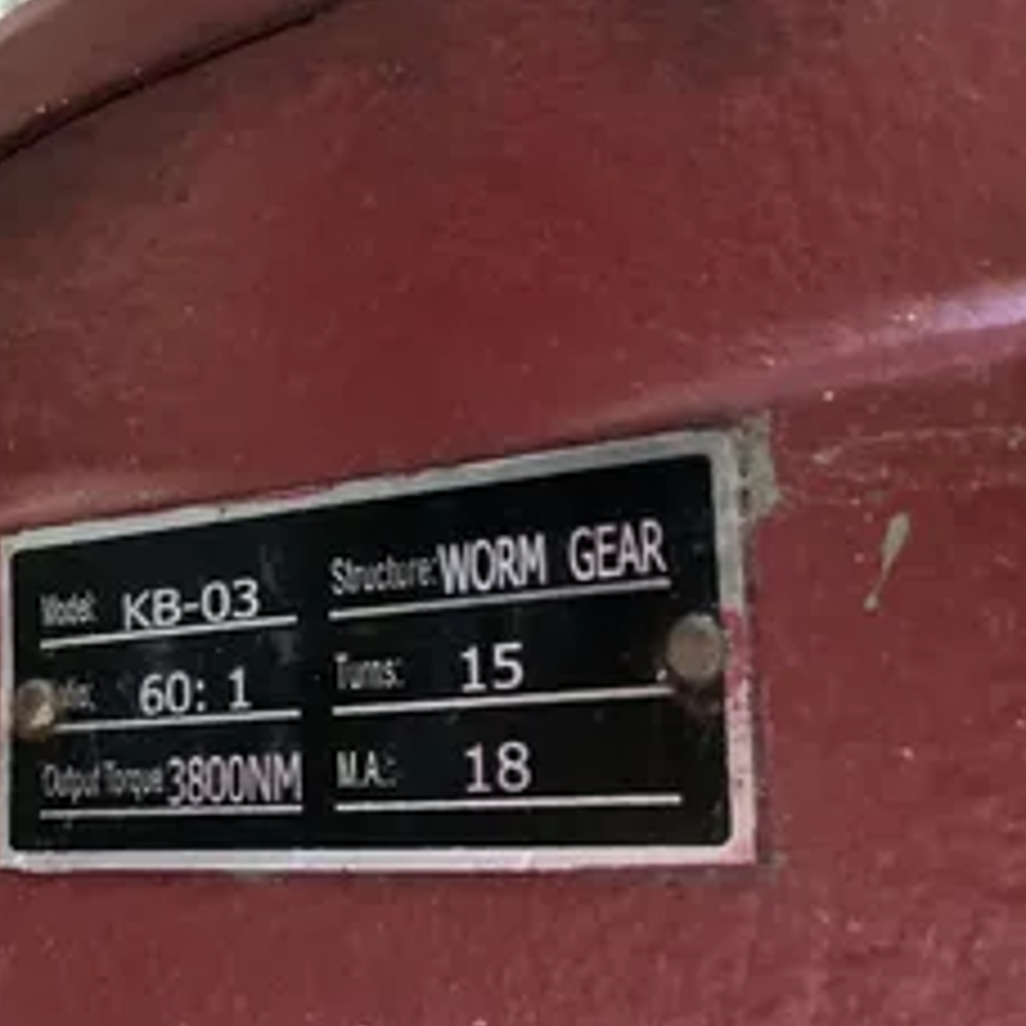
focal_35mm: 48
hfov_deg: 35.1
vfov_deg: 35.1
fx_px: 1610
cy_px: 662
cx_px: 360
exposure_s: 1/15
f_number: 2.4
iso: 800
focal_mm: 3.3
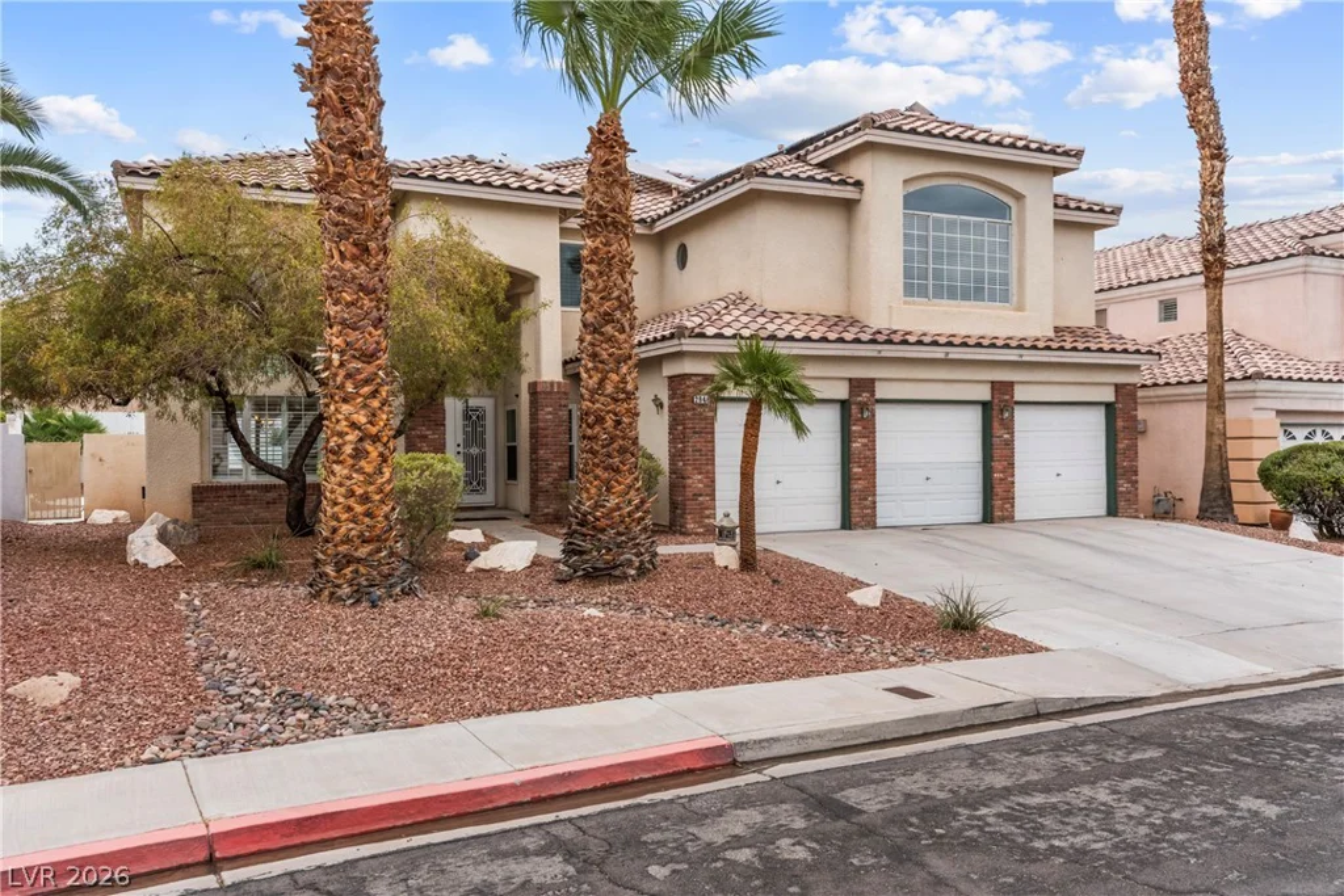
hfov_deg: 65.5
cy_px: 448
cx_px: 672
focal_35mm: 28
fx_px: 1045
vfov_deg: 46.4
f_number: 8
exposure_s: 1/8000
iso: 400
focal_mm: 28
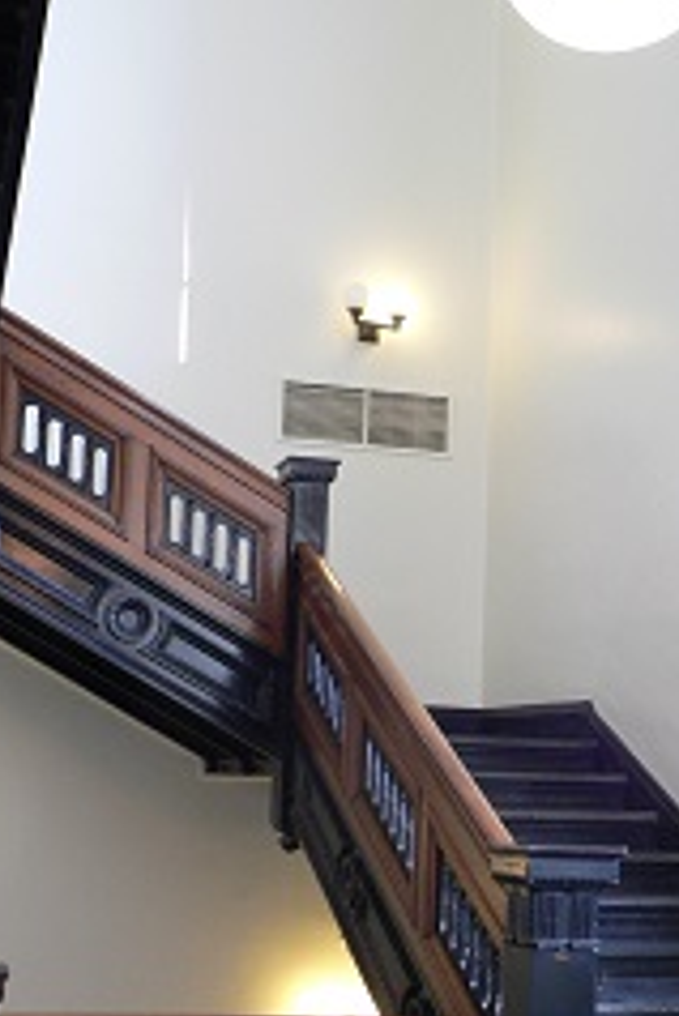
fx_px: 1554
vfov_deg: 35.5
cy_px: 743
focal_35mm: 55
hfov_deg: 24.6
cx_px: 295
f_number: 2.8
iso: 200
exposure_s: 1/20
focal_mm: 6
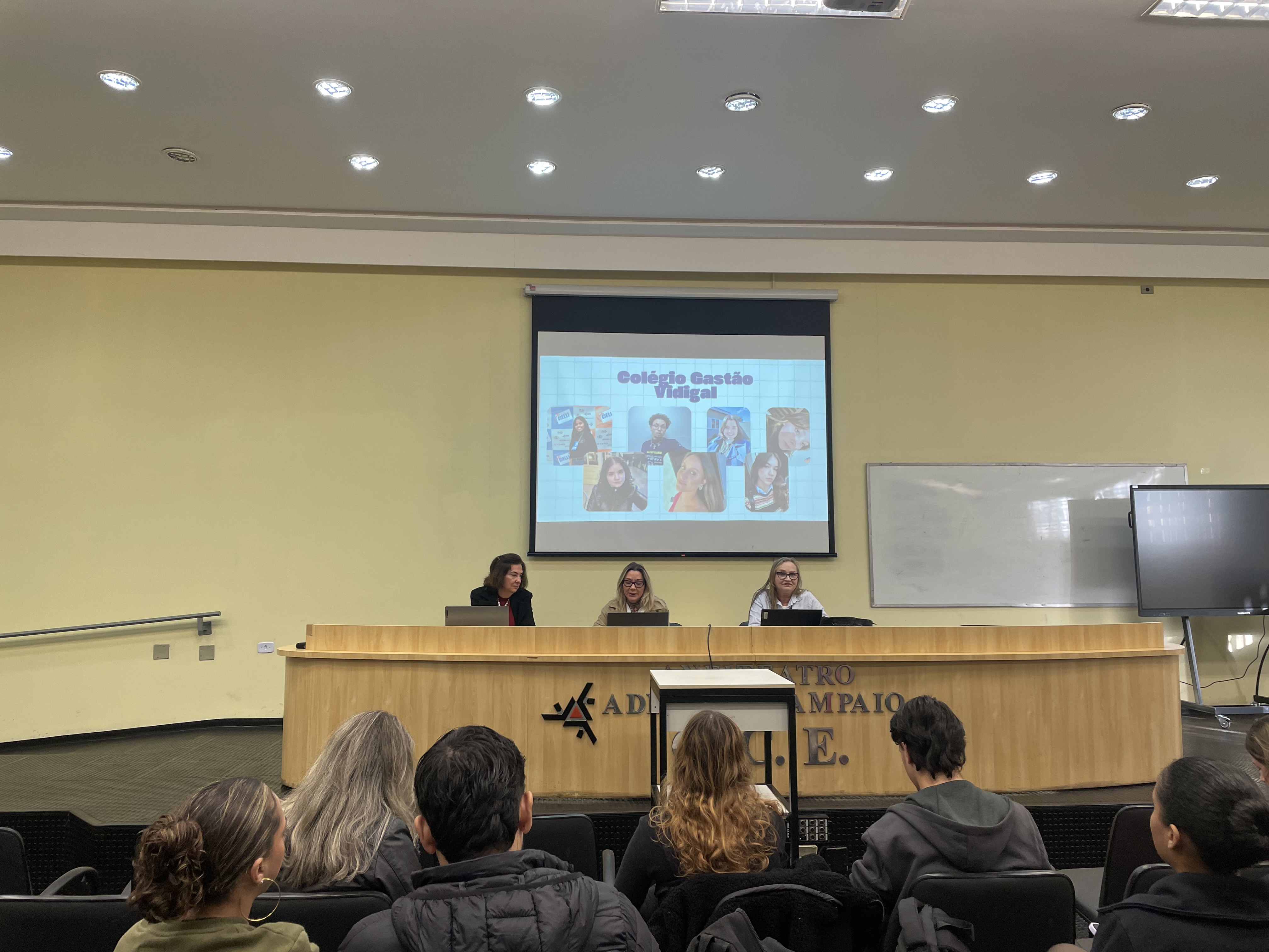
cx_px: 634
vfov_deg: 53.1
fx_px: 953
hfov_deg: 67.3
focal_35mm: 26
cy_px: 476
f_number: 1.6
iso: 64
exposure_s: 1/60
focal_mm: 4.2
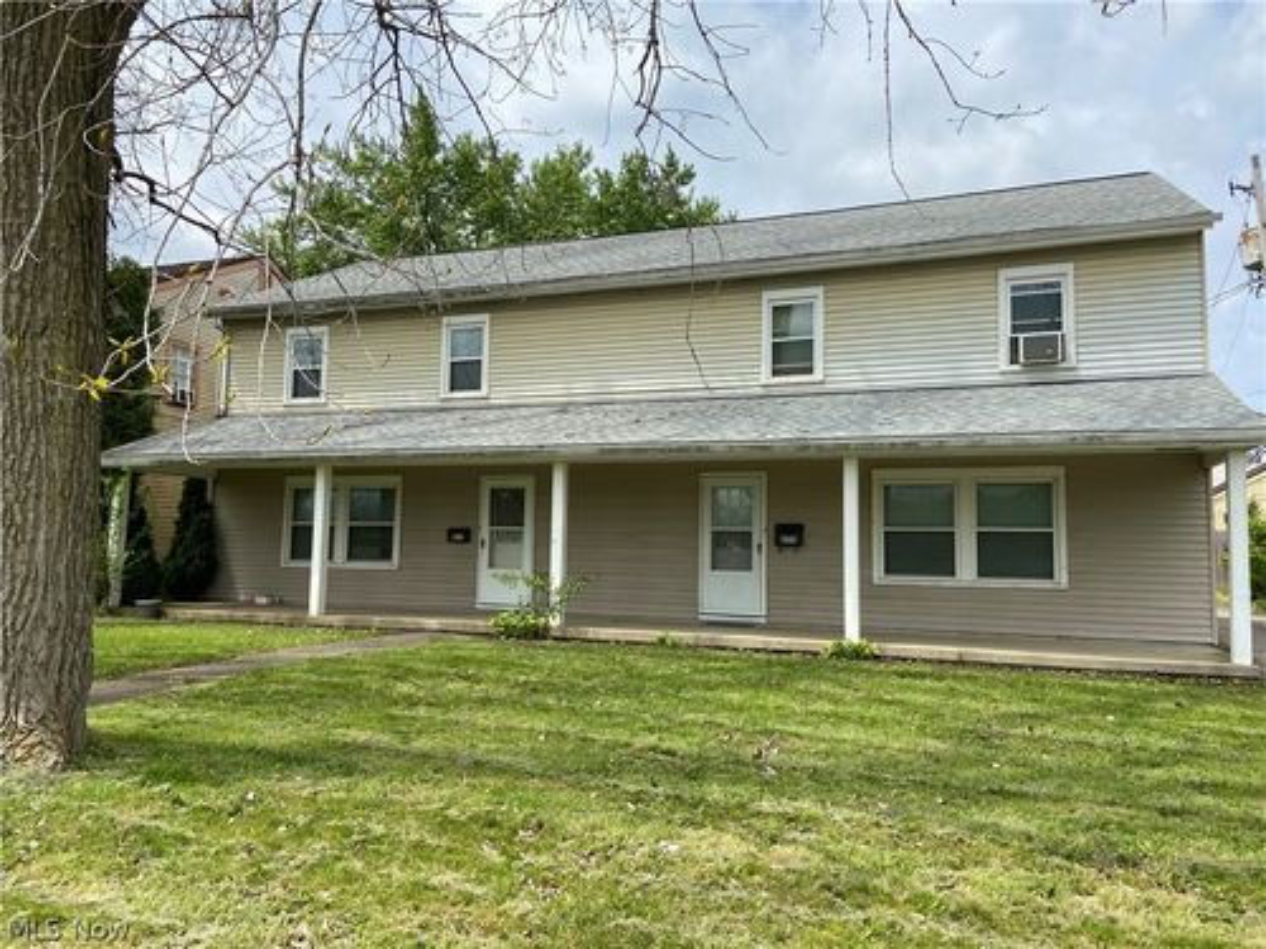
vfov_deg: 53.1
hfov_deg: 67.3
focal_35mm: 26
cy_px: 474
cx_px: 633
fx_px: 951
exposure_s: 1/3300
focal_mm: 4.25
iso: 32
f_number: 1.8
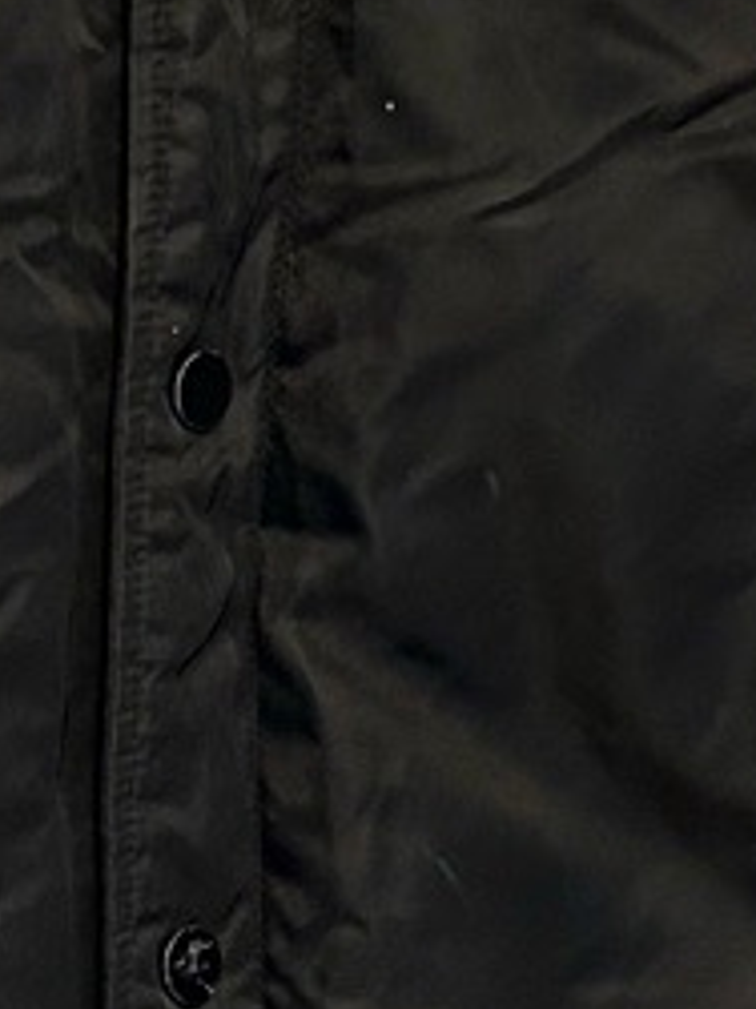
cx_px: 141
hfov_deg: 8.9
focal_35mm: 166
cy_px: 579
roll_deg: +0.0
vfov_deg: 11.9
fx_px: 4838
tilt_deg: -7.9
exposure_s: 1/50
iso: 320
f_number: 1.5
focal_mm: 5.7
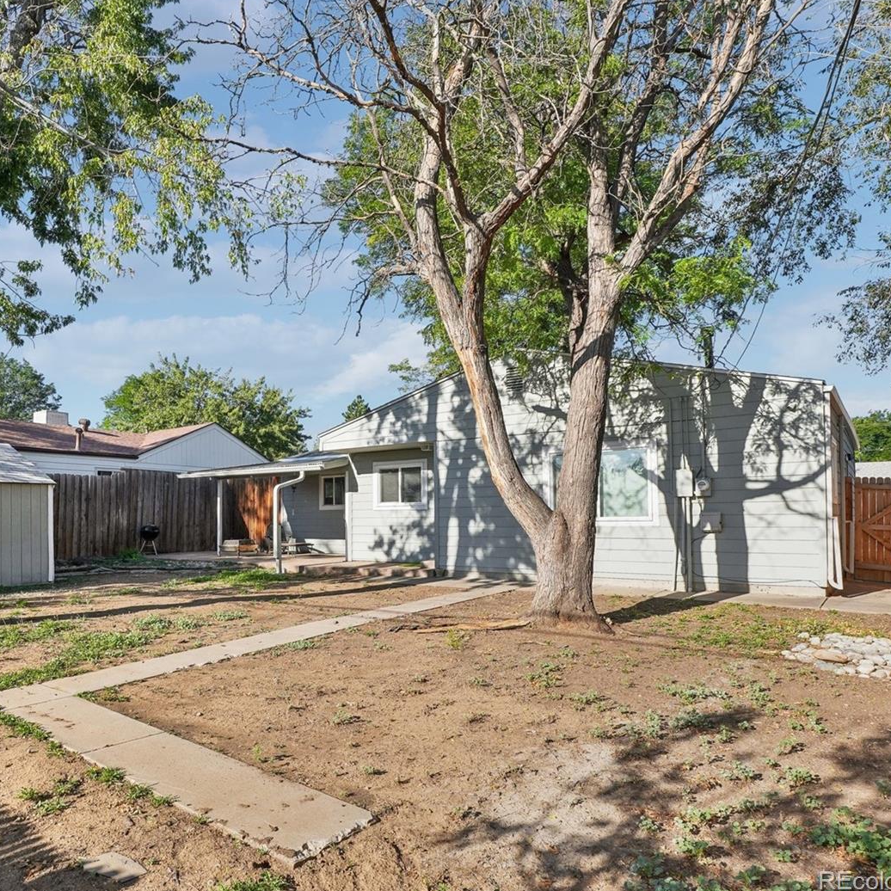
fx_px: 631
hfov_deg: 67.7
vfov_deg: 70.5
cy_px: 440
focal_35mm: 22
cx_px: 270
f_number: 8
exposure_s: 1/350
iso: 100
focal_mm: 11
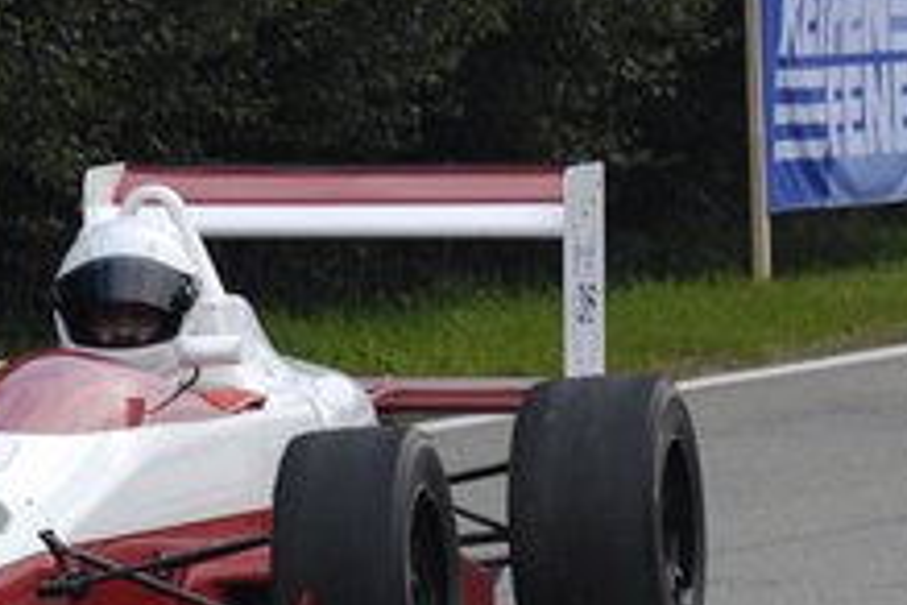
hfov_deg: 2.4
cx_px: 563
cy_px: 412
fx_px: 21439
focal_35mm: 851
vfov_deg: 1.6
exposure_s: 1/180
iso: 400
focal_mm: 200
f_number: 8
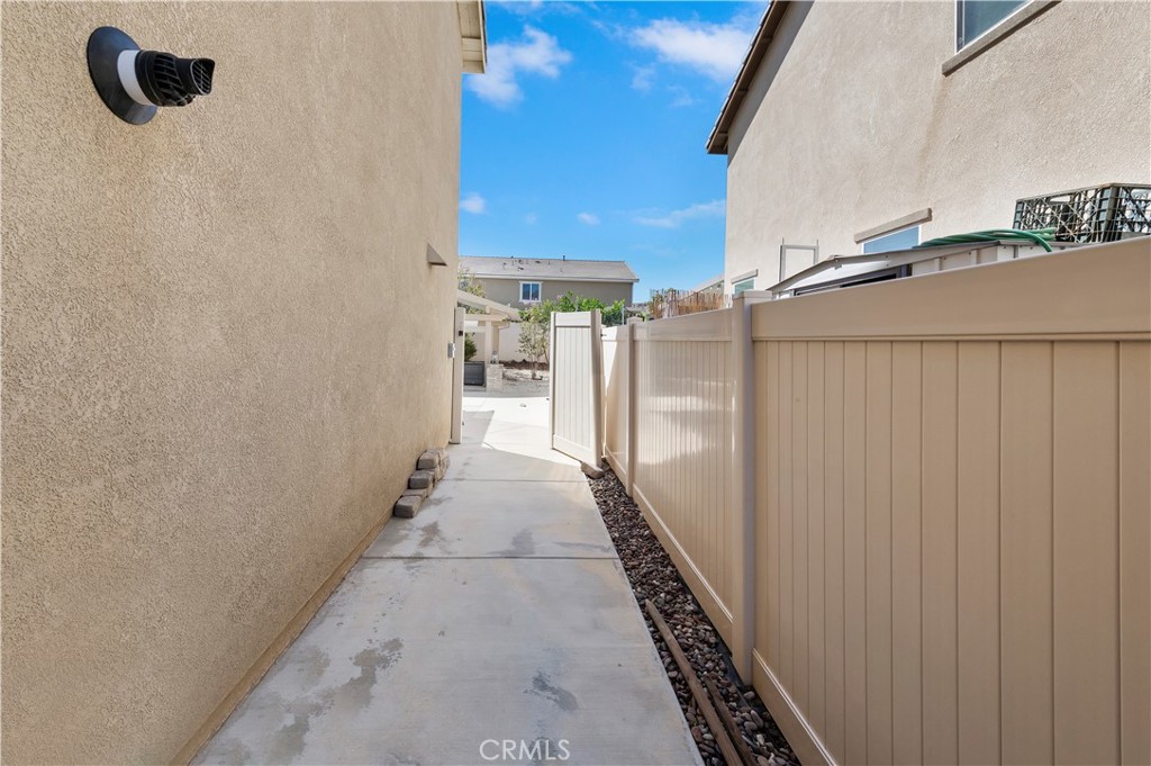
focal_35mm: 14
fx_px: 447
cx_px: 576
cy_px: 383
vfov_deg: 81.1
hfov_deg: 104.3
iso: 500
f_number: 16
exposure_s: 1/160
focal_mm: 14
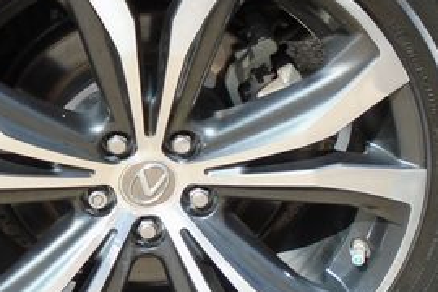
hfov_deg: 30.7
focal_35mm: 64
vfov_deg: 21.2
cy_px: 143
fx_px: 779
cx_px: 89
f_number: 3.2
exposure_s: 1/500
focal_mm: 4.6
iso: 100
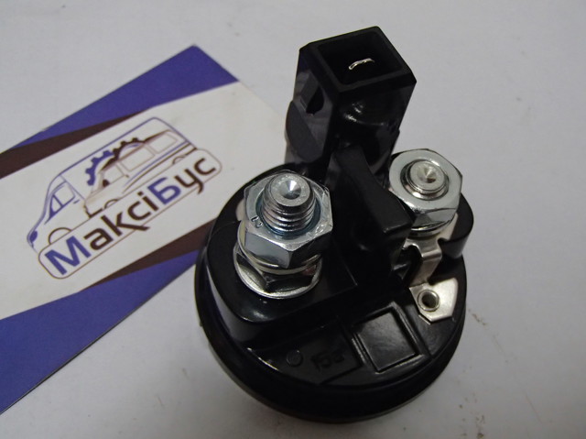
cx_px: 293
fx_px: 626
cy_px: 220
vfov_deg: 38.6
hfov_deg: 50.2
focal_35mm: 37
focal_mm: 6.64
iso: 800
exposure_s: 1/60
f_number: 4.7
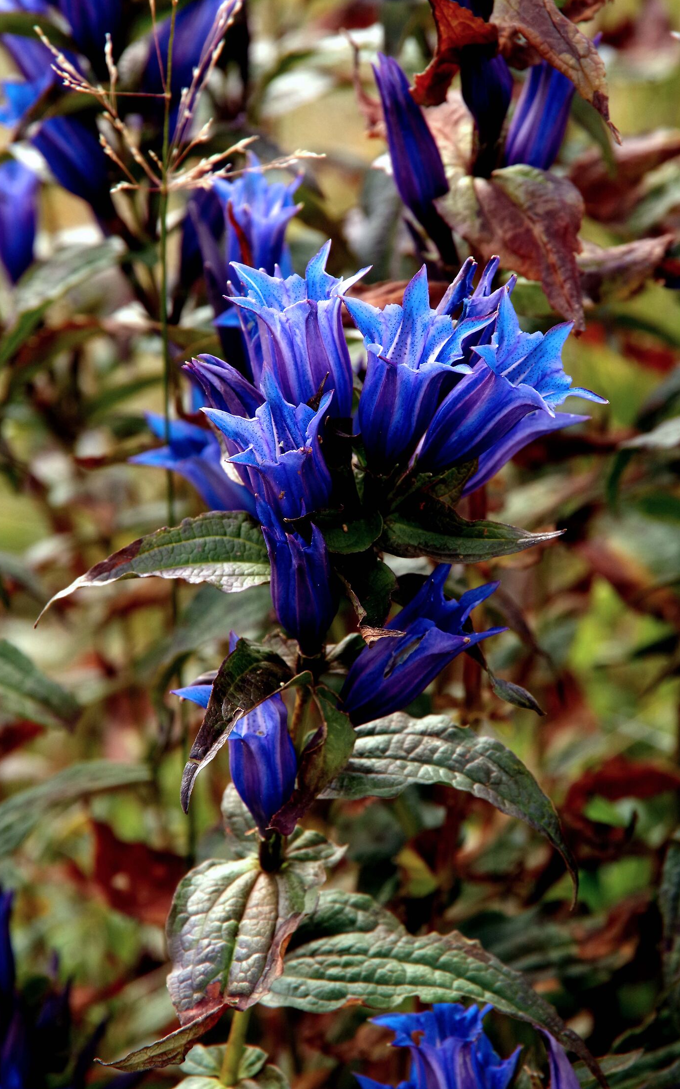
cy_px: 539
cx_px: 351
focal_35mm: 226
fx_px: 6689
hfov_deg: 5.8
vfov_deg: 9.3
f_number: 11
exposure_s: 1/200
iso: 800
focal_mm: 135
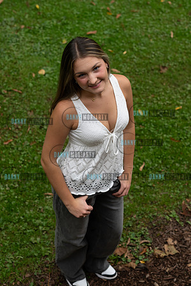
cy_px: 143
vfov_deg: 23.9
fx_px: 676
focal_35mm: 85
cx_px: 96
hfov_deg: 16.1
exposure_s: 1/200
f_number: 4.5
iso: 400
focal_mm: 85
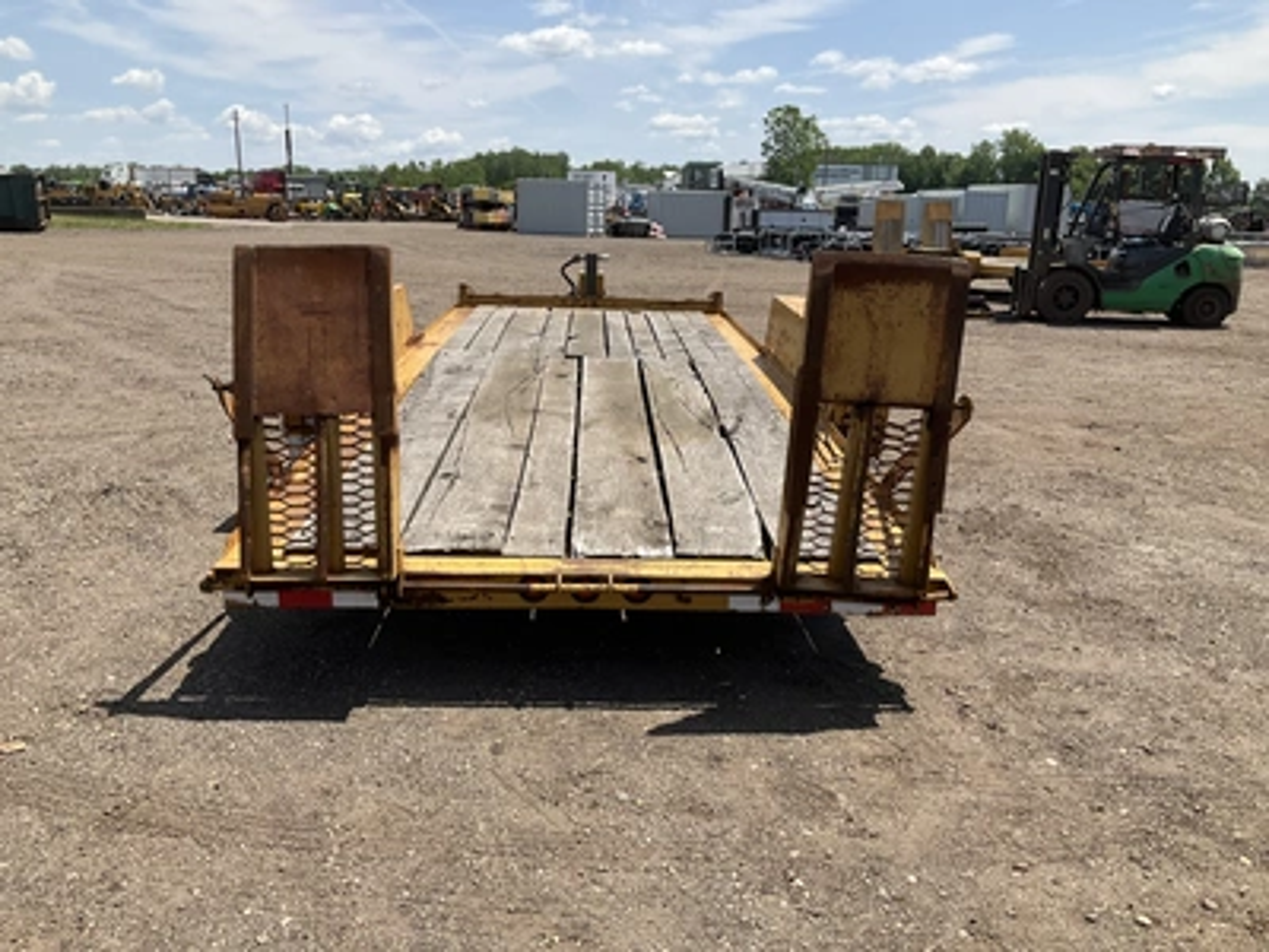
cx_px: 634
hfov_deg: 61.7
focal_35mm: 29
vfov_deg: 48.2
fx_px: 1063
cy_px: 476
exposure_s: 1/1984
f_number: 1.8
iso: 25
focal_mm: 3
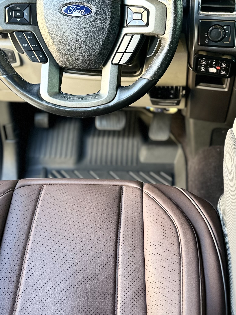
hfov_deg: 30.8
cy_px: 91
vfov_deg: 39.7
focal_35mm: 47
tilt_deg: -28.5
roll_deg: +0.6
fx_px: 427
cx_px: 143
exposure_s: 1/71
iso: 250
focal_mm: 6.86
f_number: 1.78
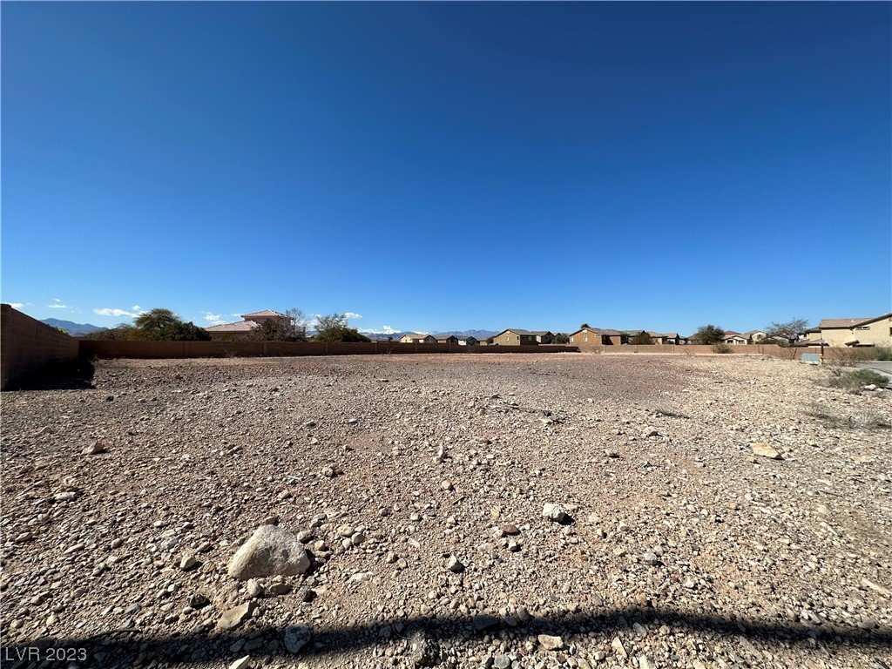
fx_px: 361
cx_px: 446
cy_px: 334
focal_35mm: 14
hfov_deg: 102.1
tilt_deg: +2.3
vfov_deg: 85.7
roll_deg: +1.0
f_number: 2.2
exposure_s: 1/3401
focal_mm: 2.22
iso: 50
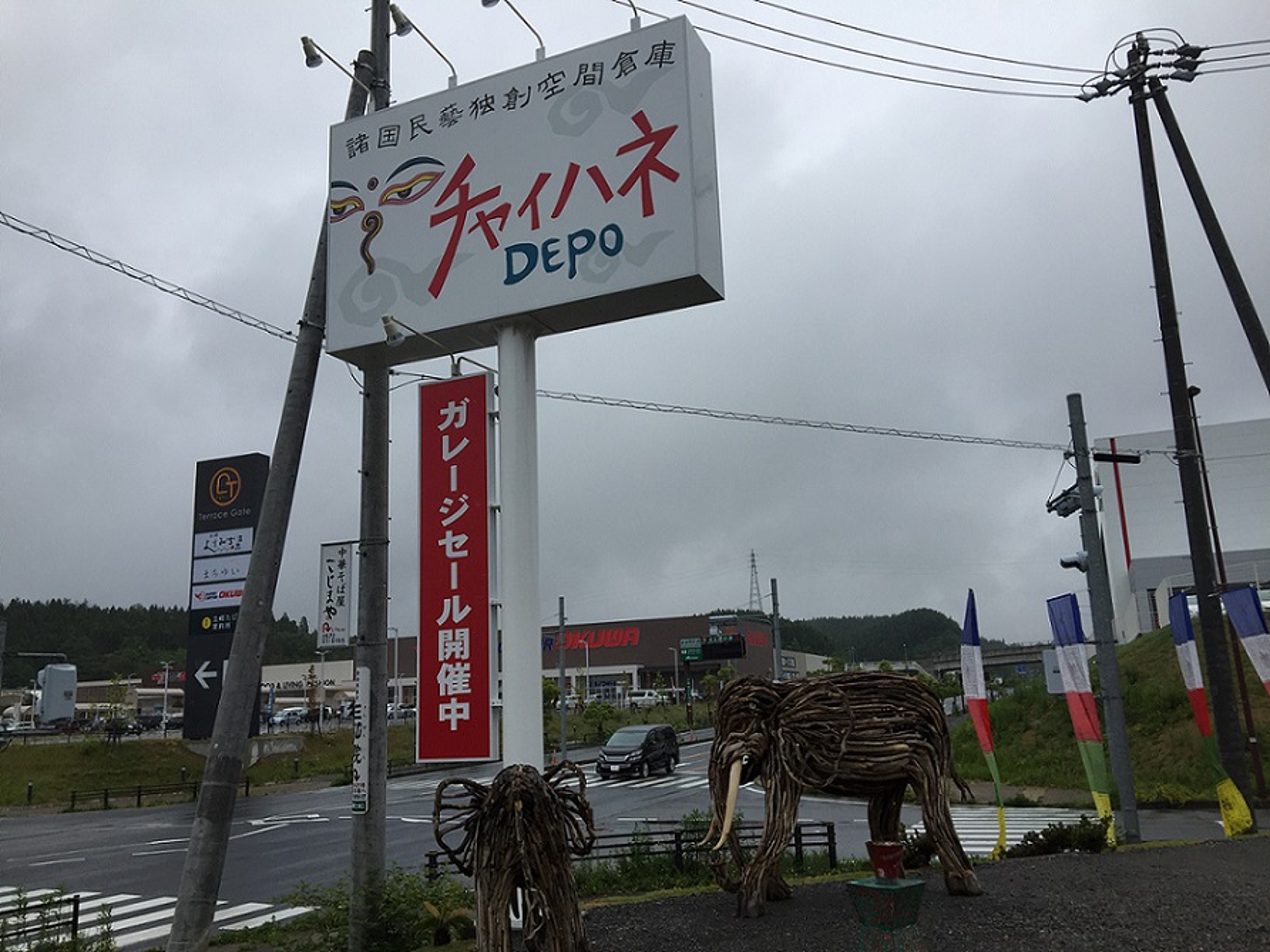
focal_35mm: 29
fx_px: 1064
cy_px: 476
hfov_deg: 61.7
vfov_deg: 48.2
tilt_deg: +13.5
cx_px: 635
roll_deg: +1.9
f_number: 2.2
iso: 32
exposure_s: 1/4405
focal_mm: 4.15
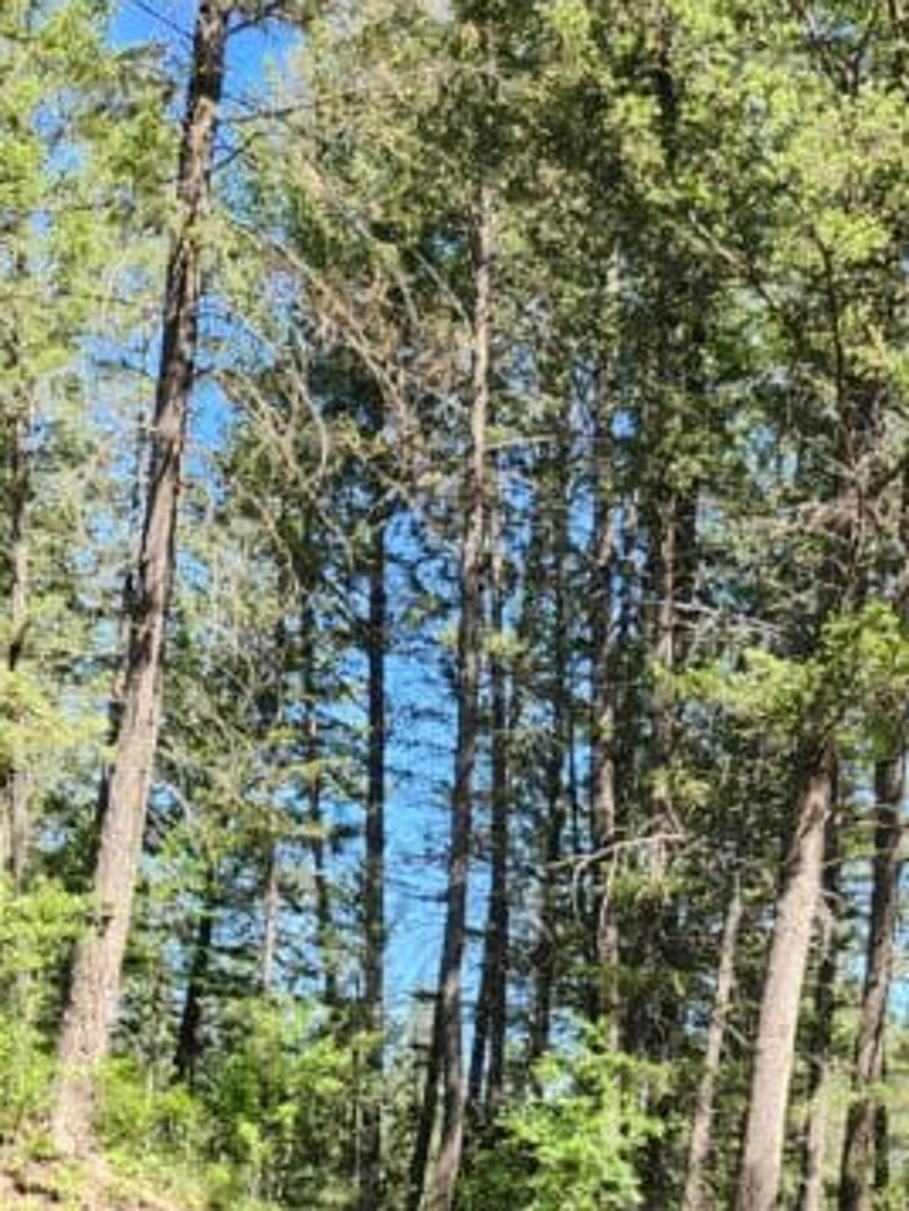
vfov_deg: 26.3
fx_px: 2309
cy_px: 1431
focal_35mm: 66
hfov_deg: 22.0
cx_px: 719
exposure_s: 1/330
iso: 20
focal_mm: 5.4
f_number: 1.8
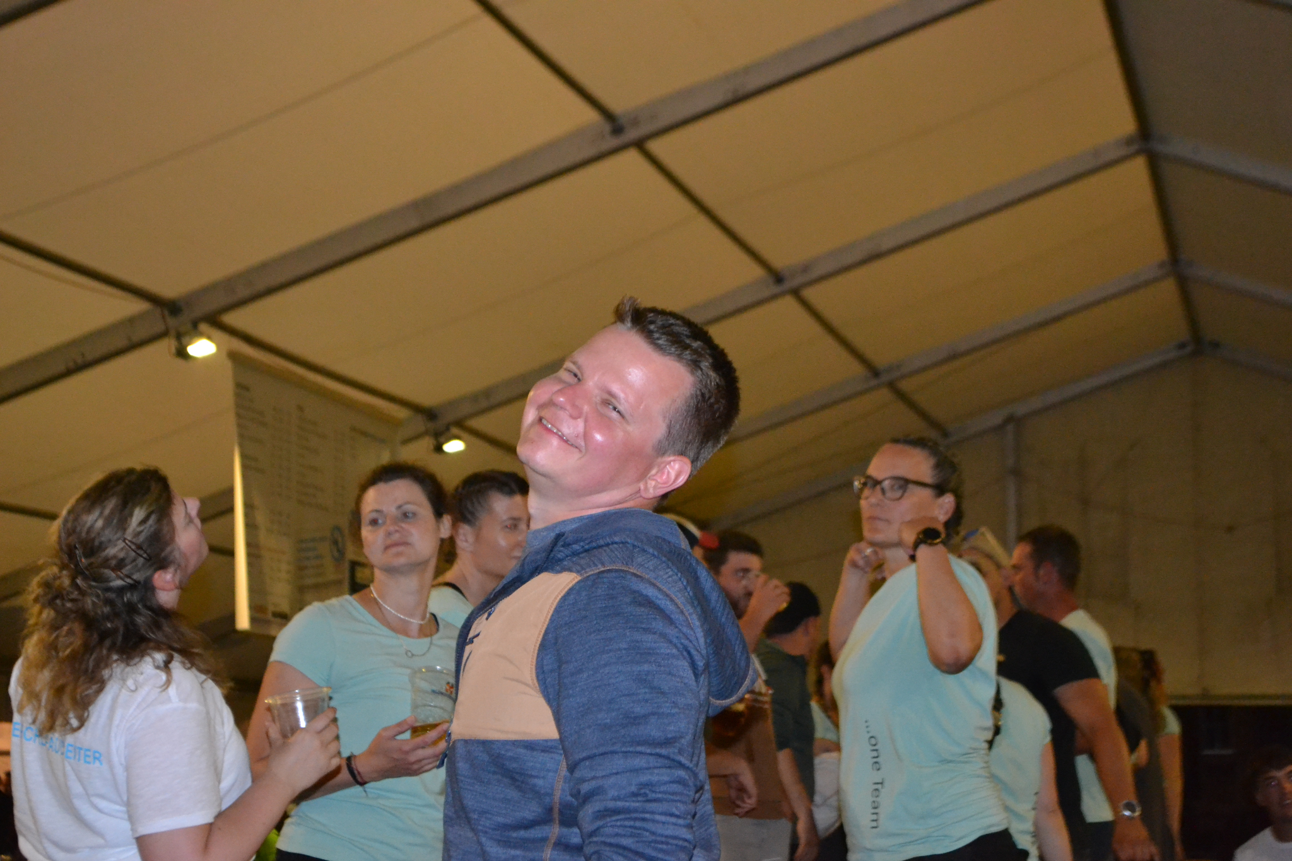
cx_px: 646
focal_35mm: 72
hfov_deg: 28.1
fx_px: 2584
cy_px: 430
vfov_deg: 18.9
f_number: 5.6
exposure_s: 1/60
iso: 3200
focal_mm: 48
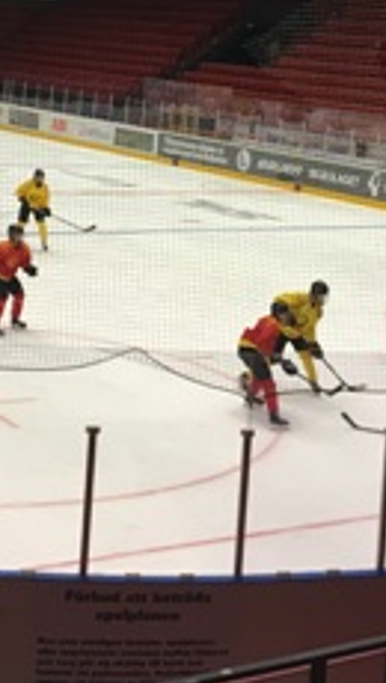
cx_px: 114
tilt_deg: -2.0
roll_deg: -3.9
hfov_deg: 14.6
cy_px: 56
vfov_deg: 24.8
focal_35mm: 83
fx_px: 1505
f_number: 2.2
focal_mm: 4.15
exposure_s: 1/33
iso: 32
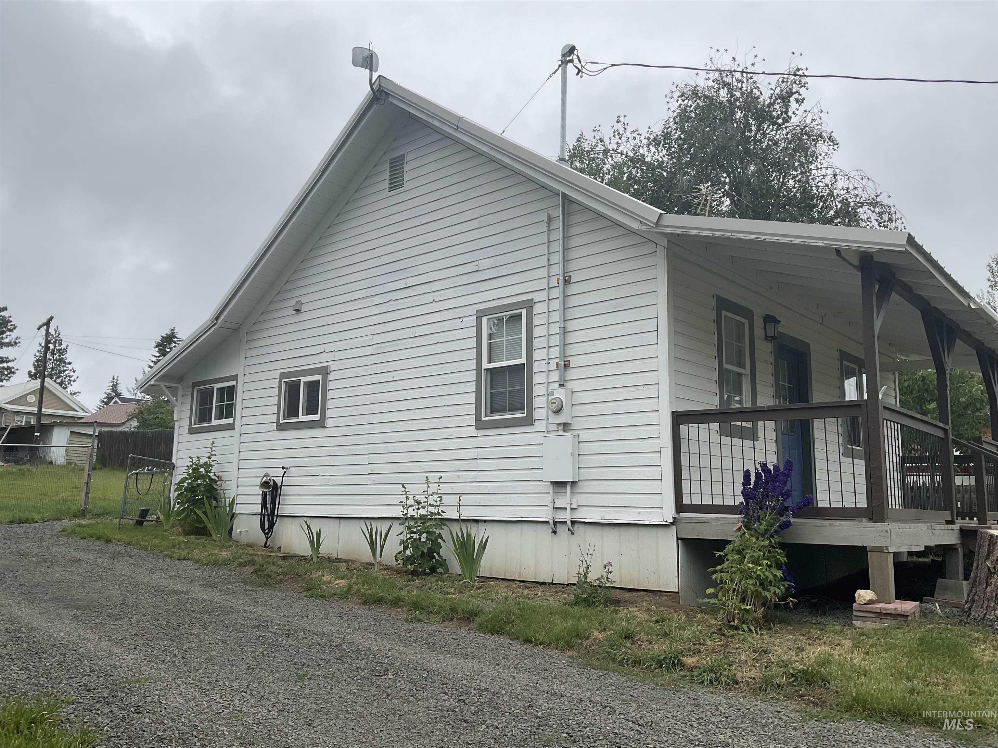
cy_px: 374
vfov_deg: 48.2
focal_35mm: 29
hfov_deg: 61.7
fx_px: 836
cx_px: 499
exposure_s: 1/2141
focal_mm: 3
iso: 16
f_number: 1.8
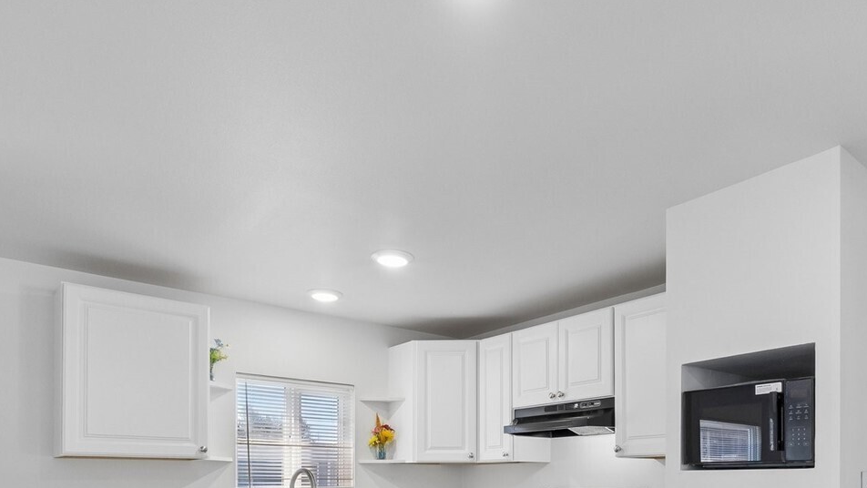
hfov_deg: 67.3
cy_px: 480
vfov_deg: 37.4
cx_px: 515
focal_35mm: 28
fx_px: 644
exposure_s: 1/10
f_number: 9
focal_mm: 10
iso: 250
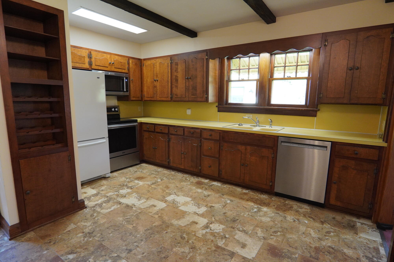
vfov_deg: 67.4
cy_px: 131
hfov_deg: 90.0
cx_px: 197
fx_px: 197
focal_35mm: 18
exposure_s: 1/160
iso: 1600
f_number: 4
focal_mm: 12
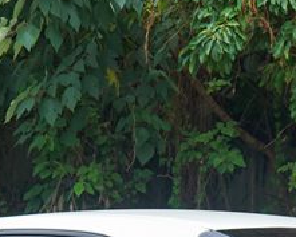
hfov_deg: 8.9
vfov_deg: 7.0
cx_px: 135
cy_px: 373
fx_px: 1902
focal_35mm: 217
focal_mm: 50
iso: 100
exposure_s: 1/100
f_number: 9
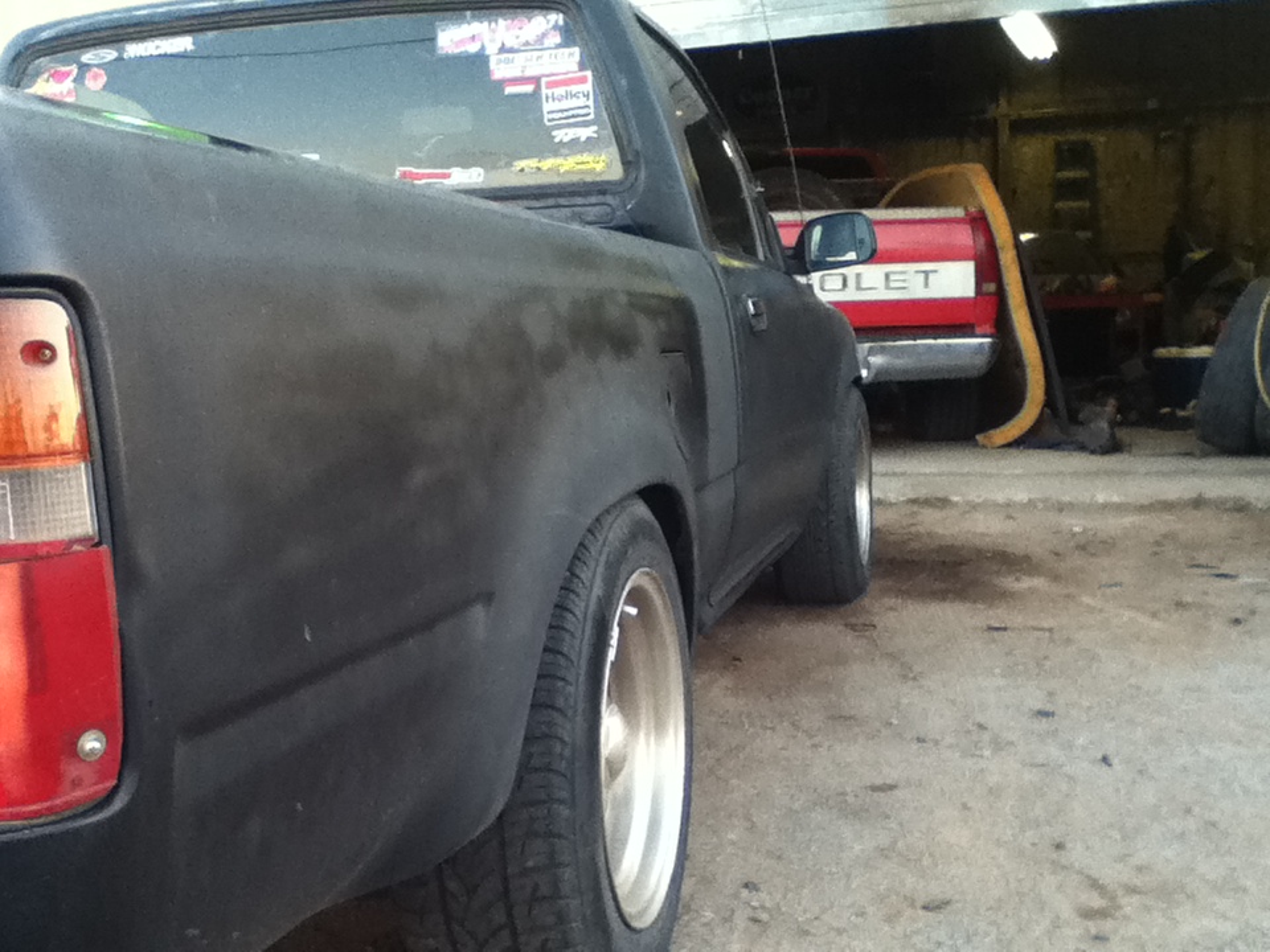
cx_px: 635
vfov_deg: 44.2
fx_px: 1174
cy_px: 476
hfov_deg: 56.8
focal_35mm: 32
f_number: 2.4
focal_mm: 3.85
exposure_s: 1/30
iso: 200
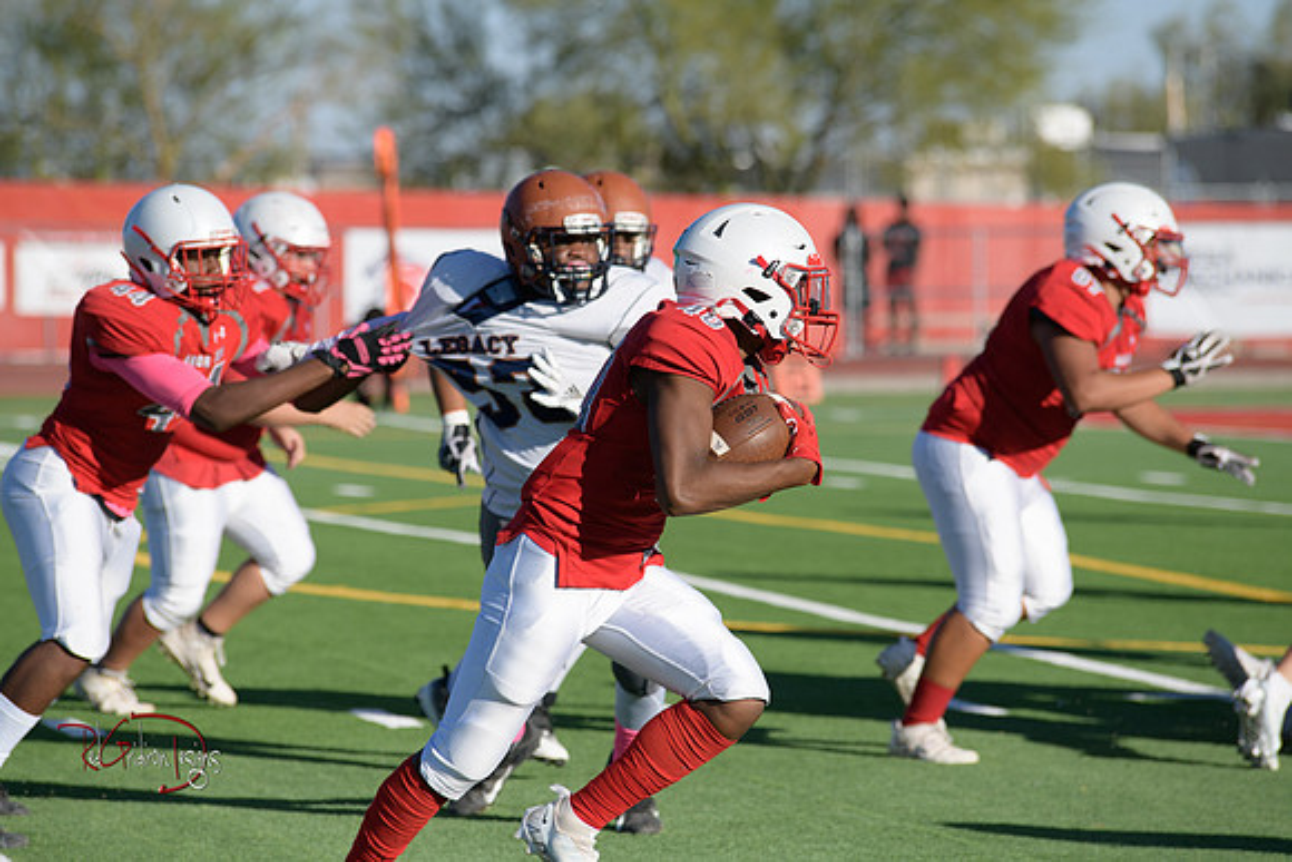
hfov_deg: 10.3
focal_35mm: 200
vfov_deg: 6.9
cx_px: 646
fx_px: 7179
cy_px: 431
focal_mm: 200
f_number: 5
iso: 500
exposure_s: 1/5000
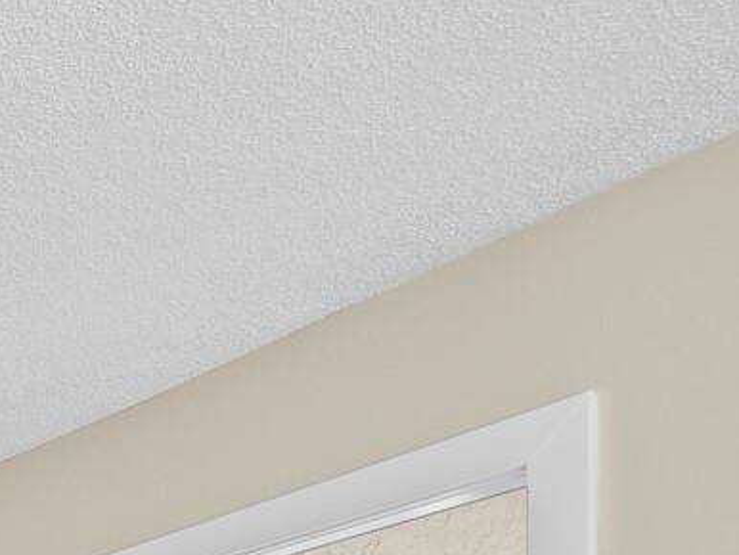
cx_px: -783
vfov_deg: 19.9
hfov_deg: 18.6
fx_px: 1239
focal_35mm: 58
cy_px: 944
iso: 400
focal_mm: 7
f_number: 11
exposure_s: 1/8
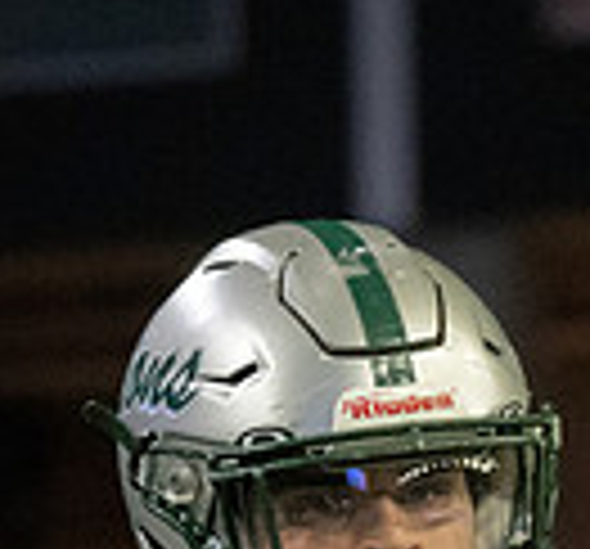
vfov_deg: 2.9
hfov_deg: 3.2
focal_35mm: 569
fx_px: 10602
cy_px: 1138
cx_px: 533
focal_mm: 81
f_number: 2.8
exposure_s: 1/1250
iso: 4000
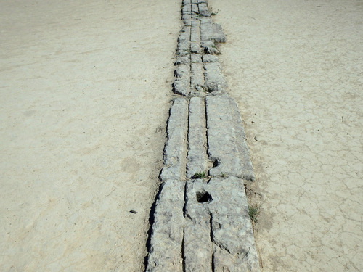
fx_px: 294
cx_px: 182
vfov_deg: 49.7
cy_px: 136
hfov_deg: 63.4
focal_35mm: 28
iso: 125
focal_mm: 5
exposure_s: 1/500
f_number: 11
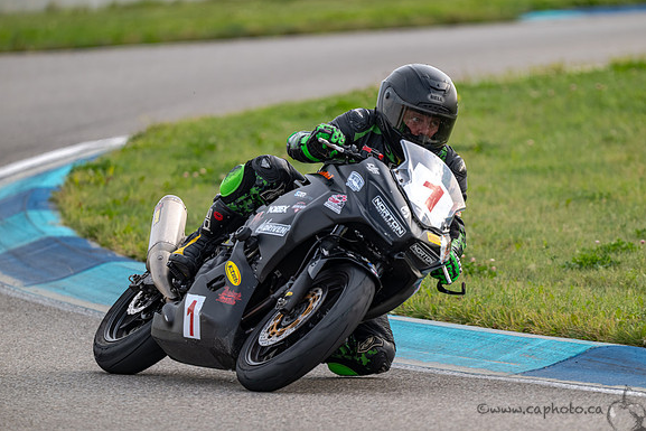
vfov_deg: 2.3
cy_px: 216
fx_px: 10823
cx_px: 324
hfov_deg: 3.4
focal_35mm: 603
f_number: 6.3
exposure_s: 1/1250
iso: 560
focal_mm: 600
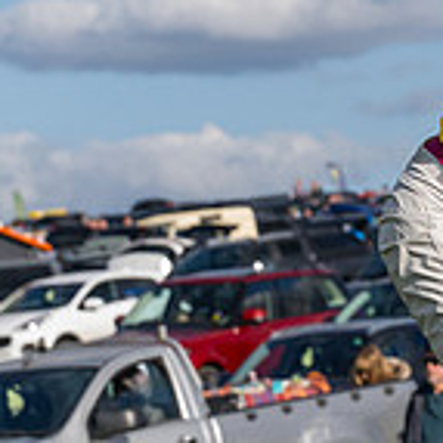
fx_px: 6096
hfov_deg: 4.1
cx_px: 775
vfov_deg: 4.1
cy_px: 570
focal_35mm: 421
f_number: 5
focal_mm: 70
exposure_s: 1/3200
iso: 400
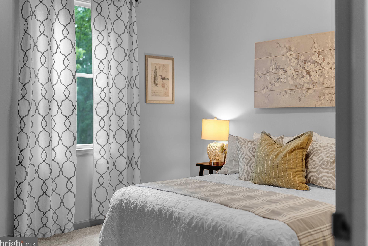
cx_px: 186
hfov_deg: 53.1
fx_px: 368
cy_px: 124
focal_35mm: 36
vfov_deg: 36.9
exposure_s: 1/40
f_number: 2
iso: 125
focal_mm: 35
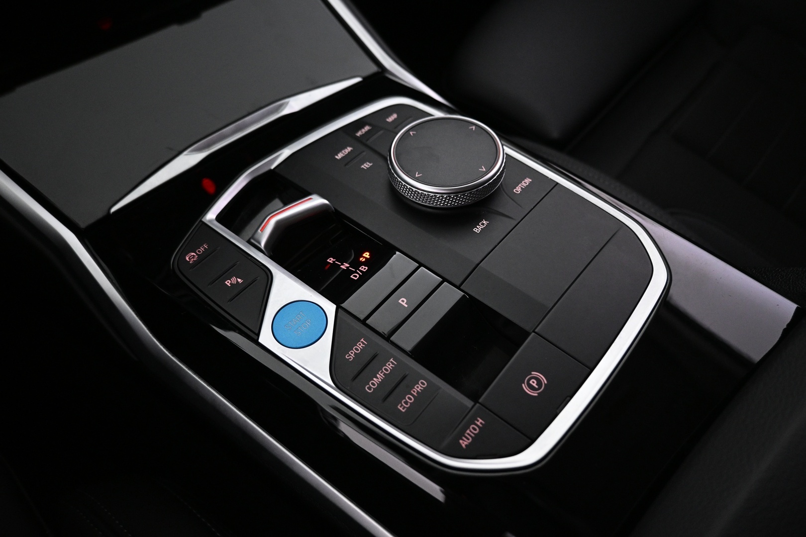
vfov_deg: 53.1
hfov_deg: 73.7
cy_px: 268
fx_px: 537
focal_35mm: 24
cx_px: 403
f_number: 3.5
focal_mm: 16
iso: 1600
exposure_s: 1/40
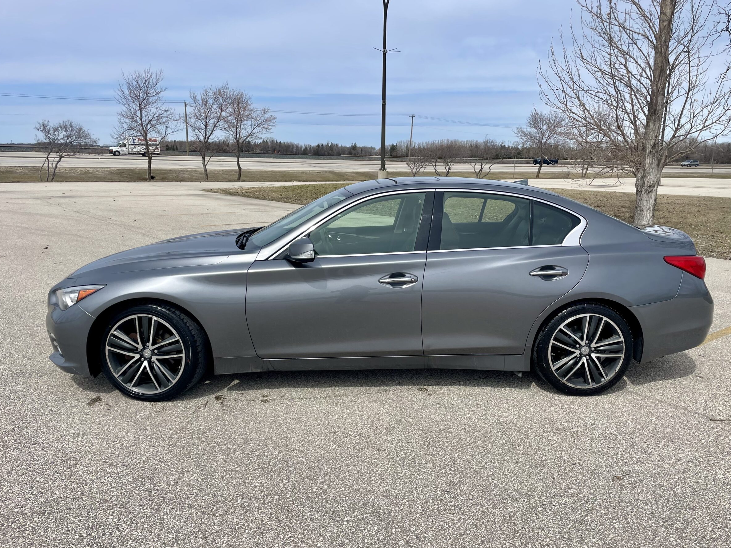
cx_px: 384
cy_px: 294
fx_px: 591
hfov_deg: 63.4
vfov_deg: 49.7
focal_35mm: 28
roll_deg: -2.0
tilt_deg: -12.5
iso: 32
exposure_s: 1/5556
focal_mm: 4.2
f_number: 1.6
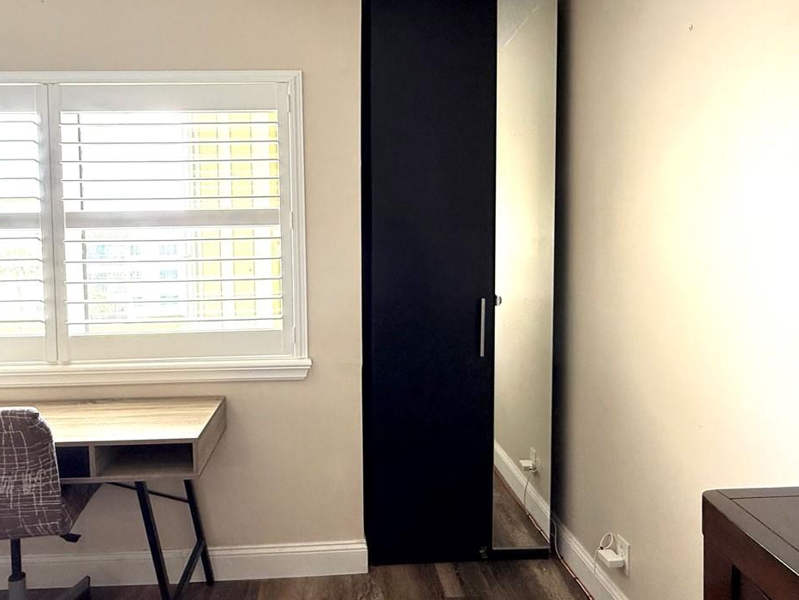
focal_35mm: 24
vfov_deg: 56.8
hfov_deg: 71.3
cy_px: 279
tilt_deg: -2.6
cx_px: 351
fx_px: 554
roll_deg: +0.4
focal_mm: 2.22
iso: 200
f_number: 2.2
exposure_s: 1/99
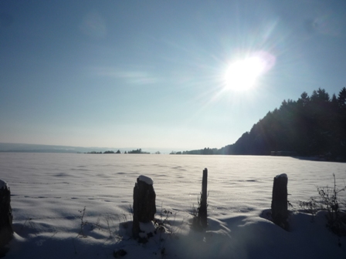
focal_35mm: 32
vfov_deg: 44.2
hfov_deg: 56.8
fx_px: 320
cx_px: 173
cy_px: 130
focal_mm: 5.2
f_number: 8
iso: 100
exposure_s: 1/1000
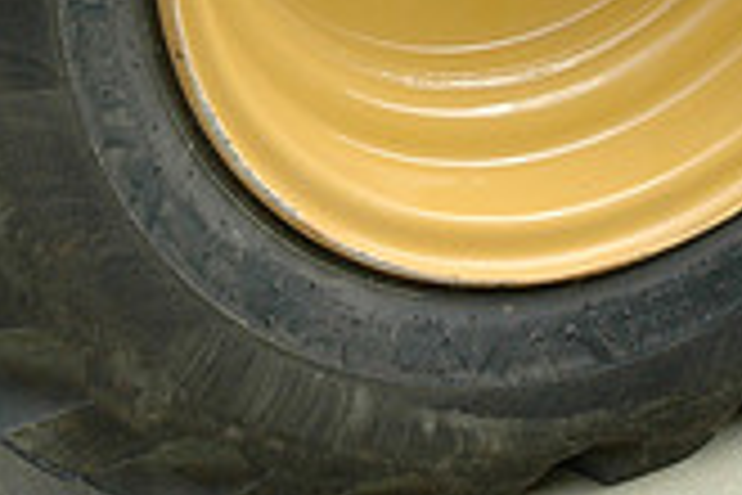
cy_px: -292
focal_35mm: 153
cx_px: 463
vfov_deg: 8.7
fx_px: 3148
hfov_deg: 13.4
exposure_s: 1/250
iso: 400
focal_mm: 29
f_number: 8
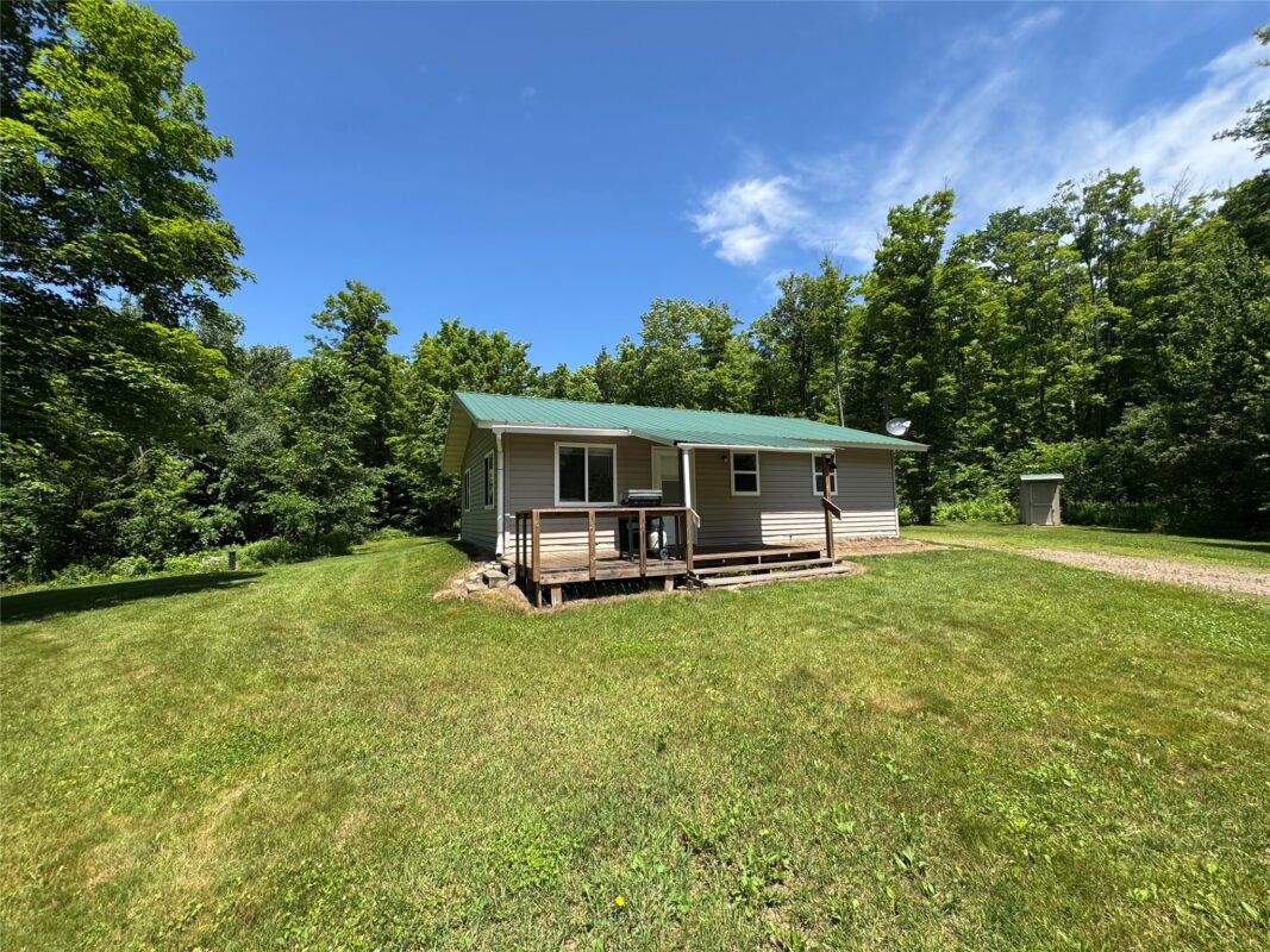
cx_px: 635
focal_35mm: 14
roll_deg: +0.7
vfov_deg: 85.7
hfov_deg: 102.1
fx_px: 514
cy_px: 476
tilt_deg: +3.7
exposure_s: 1/1160
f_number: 2.2
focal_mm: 2.22
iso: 50
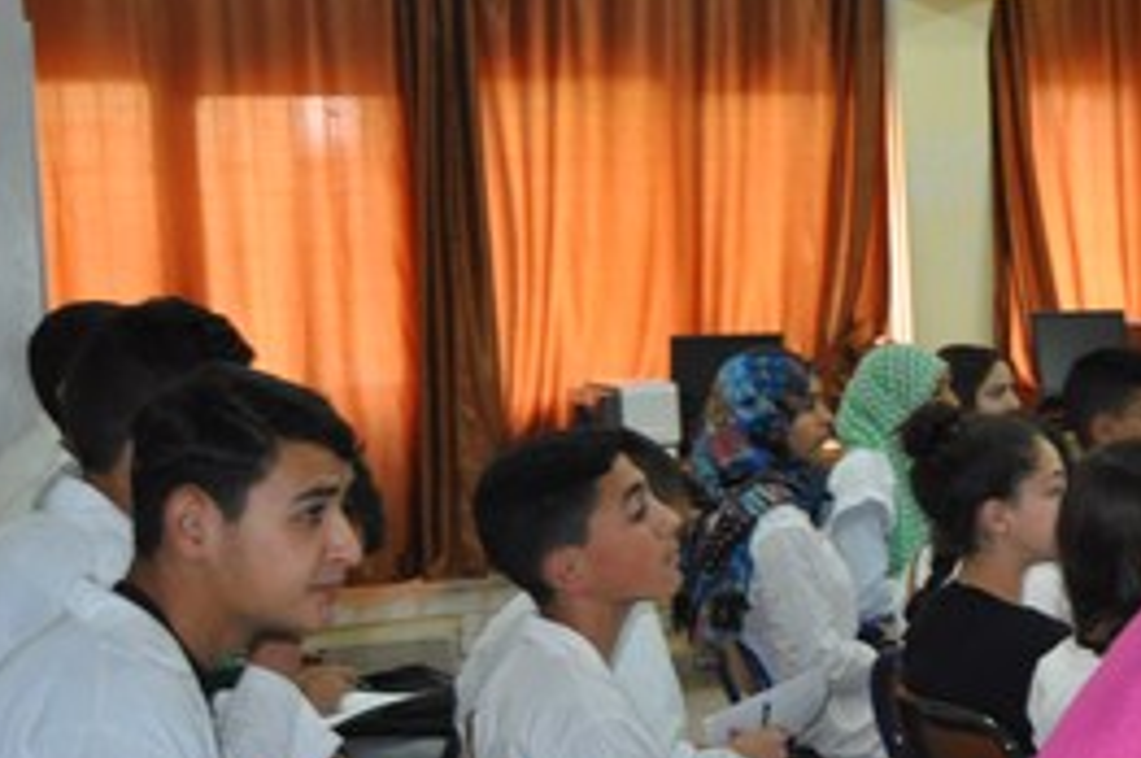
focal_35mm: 66
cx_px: 1298
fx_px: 2089
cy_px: 425
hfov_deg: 27.6
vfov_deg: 20.5
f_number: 3.5
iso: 800
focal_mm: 18
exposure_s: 1/60
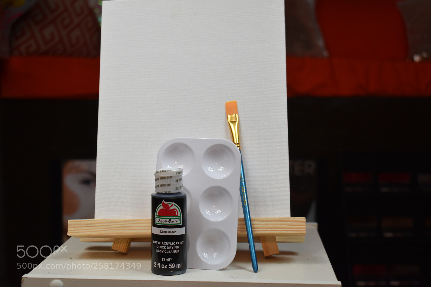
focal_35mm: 63
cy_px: 144
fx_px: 754
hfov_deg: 31.9
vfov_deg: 21.6
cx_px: 216
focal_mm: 42
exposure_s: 1/60
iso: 400
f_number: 5
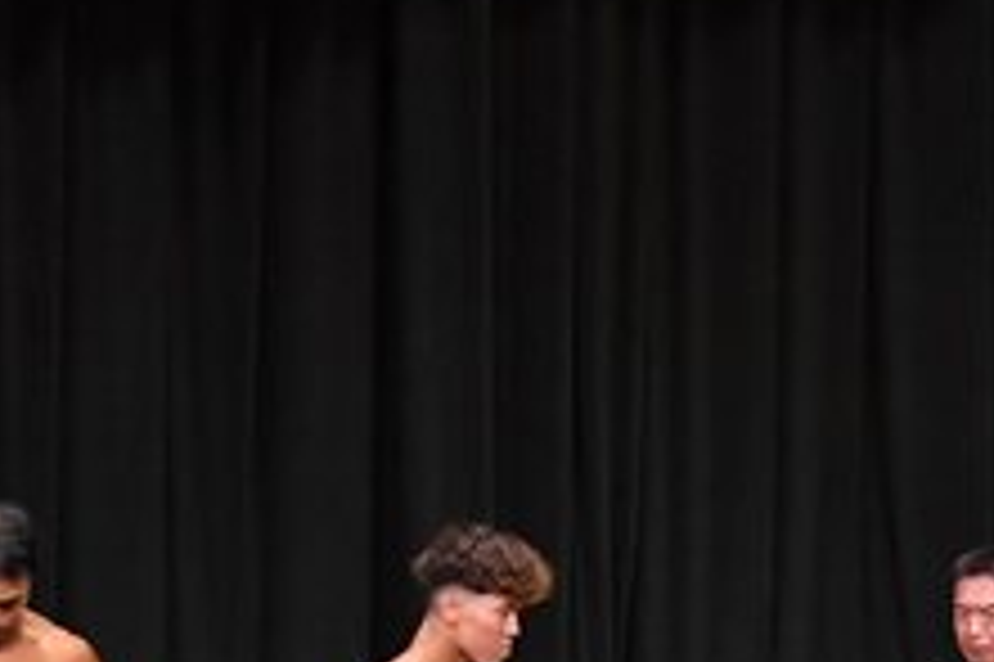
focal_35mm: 326
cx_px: 834
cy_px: 734
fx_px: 8994
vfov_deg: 4.2
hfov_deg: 6.3
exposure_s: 1/400
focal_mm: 62
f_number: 5.6
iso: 5000
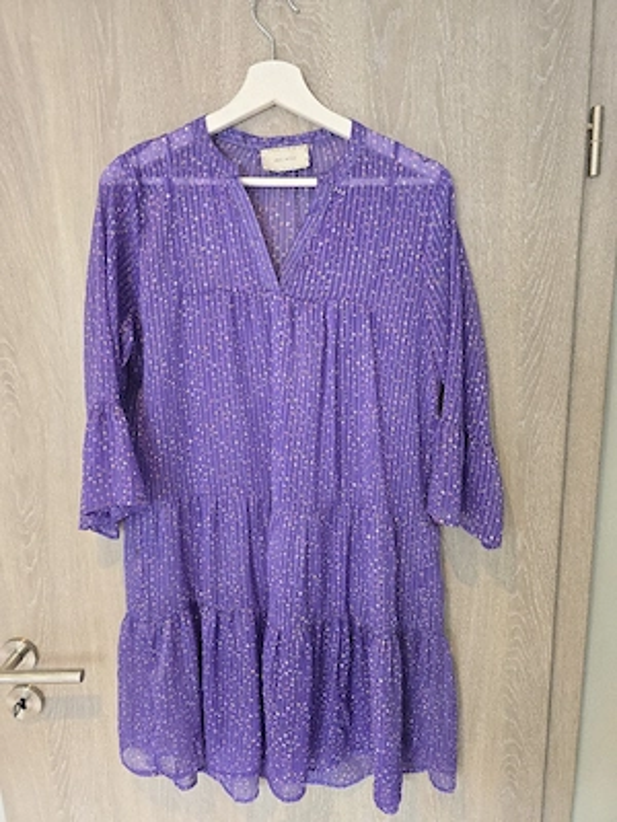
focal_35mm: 23
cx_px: 308
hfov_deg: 58.9
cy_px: 411
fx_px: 547
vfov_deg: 73.9
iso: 500
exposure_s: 1/101
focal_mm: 6.3
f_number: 1.7
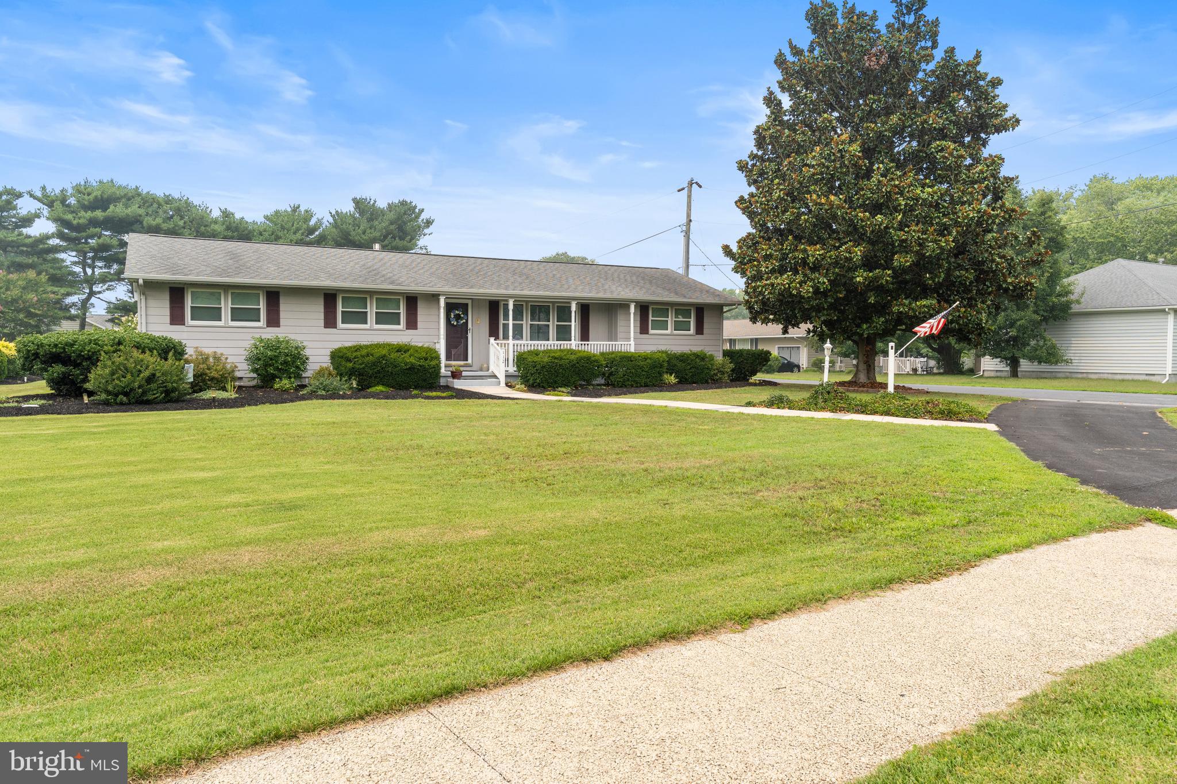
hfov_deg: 73.7
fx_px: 785
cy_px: 392
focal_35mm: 24
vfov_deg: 53.1
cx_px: 588
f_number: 7.1
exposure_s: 1/640
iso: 200
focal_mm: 16
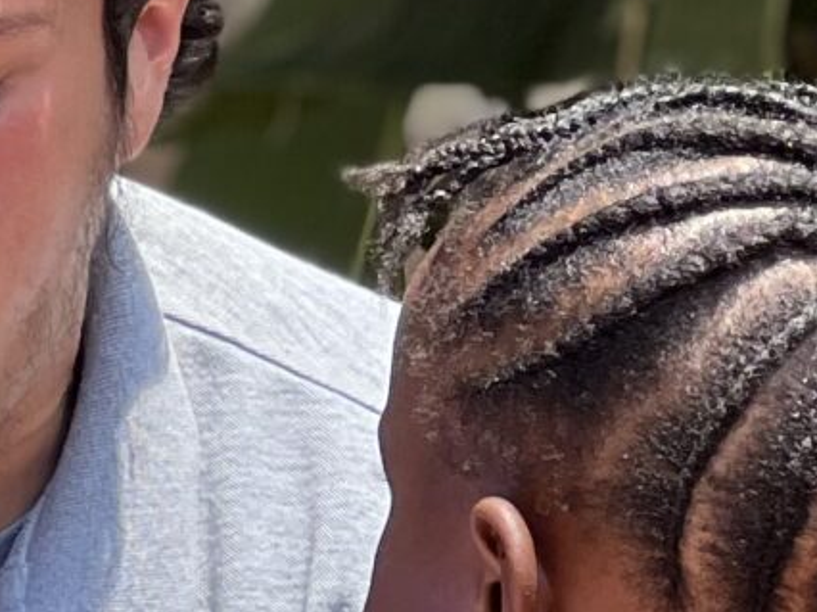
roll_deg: -0.9
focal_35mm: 463
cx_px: -435
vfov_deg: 3.2
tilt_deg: -7.0
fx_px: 10921
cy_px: 460
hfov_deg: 4.3
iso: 20
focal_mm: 9
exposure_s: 1/152
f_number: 2.8
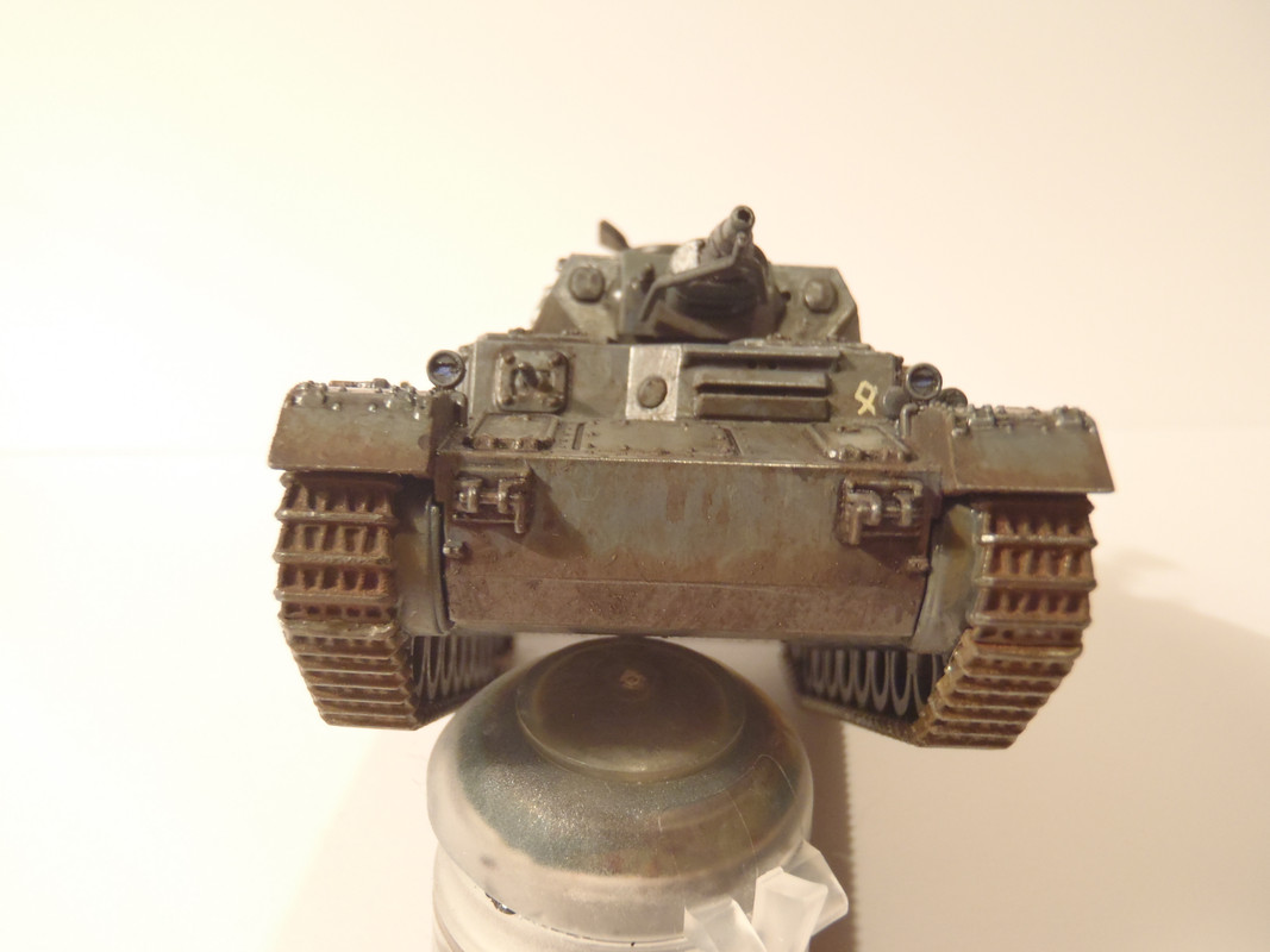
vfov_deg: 38.7
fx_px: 1357
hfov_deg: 50.1
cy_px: 476
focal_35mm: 37
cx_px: 635
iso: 200
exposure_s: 1/4
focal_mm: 6.64
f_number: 4.7
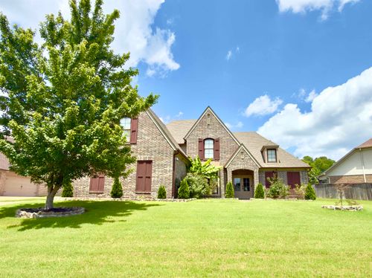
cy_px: 139
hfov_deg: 81.8
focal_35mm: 20
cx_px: 186
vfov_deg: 65.9
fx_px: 215
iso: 16
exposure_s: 1/752
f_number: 2.2
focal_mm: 2.22
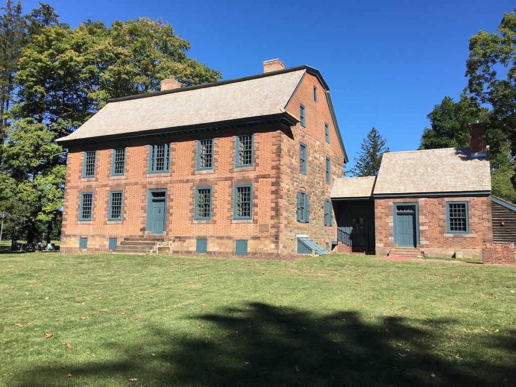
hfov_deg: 61.7
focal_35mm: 29
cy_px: 194
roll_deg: -1.8
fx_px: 432
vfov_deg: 48.2
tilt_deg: +8.6
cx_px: 258
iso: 25
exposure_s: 1/1451
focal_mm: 4.15
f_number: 2.2
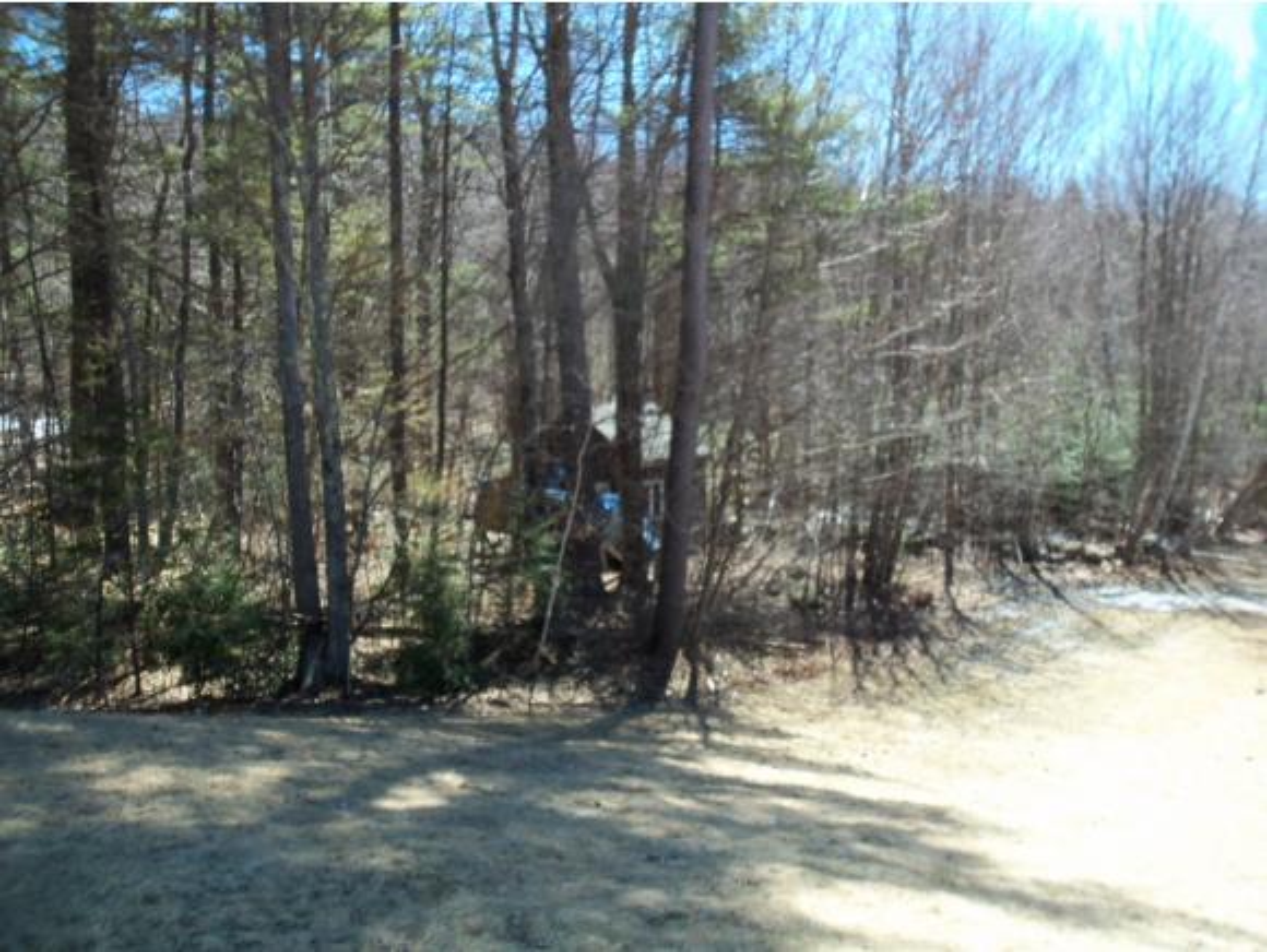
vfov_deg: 48.3
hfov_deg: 61.6
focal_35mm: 29
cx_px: 634
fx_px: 1062
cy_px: 476
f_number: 3.4
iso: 80
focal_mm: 5.2
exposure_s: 1/200
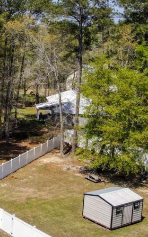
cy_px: 98
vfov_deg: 33.4
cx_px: -113
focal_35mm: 61
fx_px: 393
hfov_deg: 17.5
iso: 100
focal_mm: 4.5
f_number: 2.8
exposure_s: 1/640
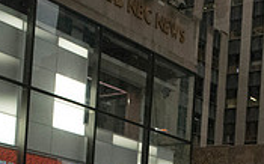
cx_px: 175
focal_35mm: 81
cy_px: 273
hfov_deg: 25.4
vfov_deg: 14.5
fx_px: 582
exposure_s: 1/4000
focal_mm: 24
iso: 10000
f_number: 2.8
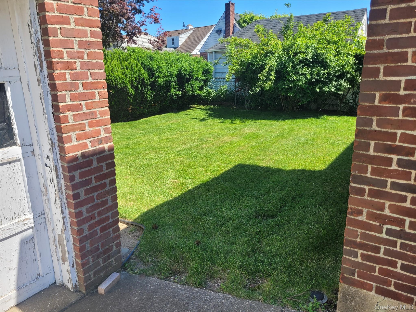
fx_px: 312
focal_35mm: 26
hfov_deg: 67.3
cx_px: 208
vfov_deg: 53.1
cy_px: 156
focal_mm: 5.4
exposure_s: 1/1002
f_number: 1.8
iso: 40
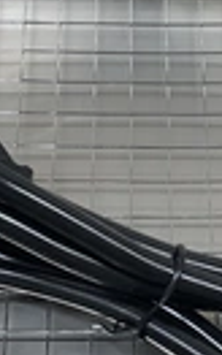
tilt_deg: -56.9
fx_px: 967
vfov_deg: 20.8
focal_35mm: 100
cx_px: 171
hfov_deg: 13.0
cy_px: 149
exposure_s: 1/120
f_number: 2.4
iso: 80
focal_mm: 3.3
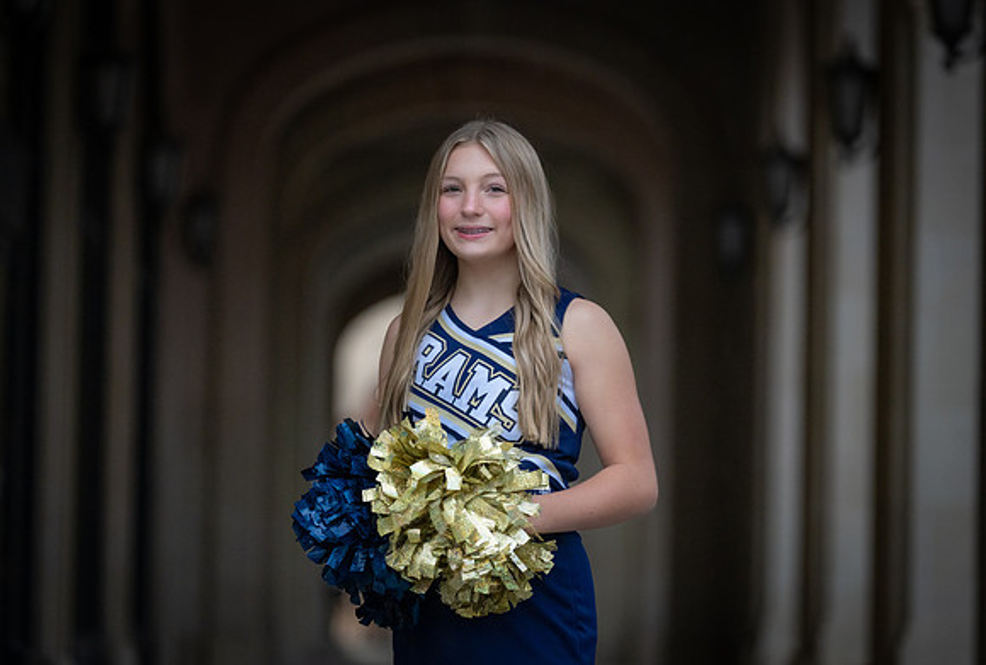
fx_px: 4626
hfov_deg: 12.2
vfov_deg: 8.2
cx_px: 525
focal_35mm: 168
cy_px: 315
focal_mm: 154
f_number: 2.8
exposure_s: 1/250
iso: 2500
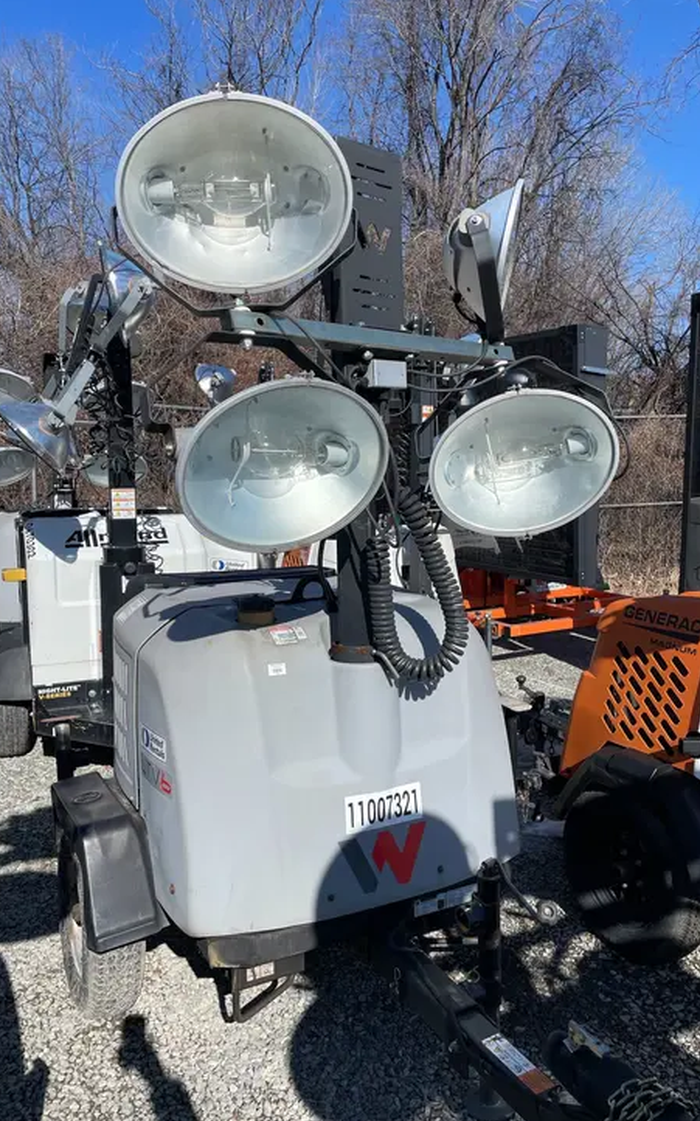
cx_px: 354
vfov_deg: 66.5
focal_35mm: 28
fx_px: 855
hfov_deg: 44.5
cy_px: 564
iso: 32
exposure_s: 1/4292
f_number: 1.6
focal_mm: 4.2
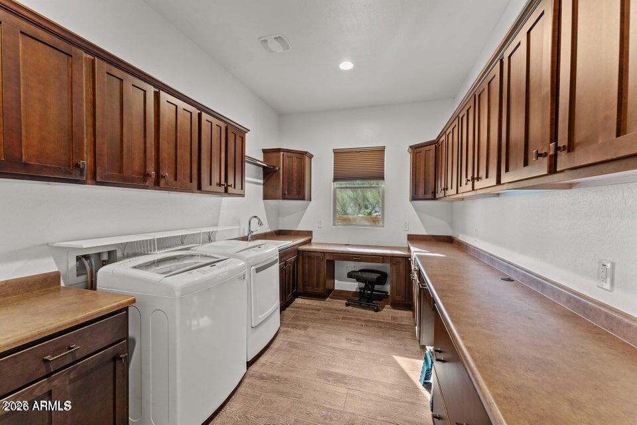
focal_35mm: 14
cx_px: 318
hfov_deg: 104.3
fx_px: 248
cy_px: 212
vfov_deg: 81.2
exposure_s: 1.3
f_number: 8
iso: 400
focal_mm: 14
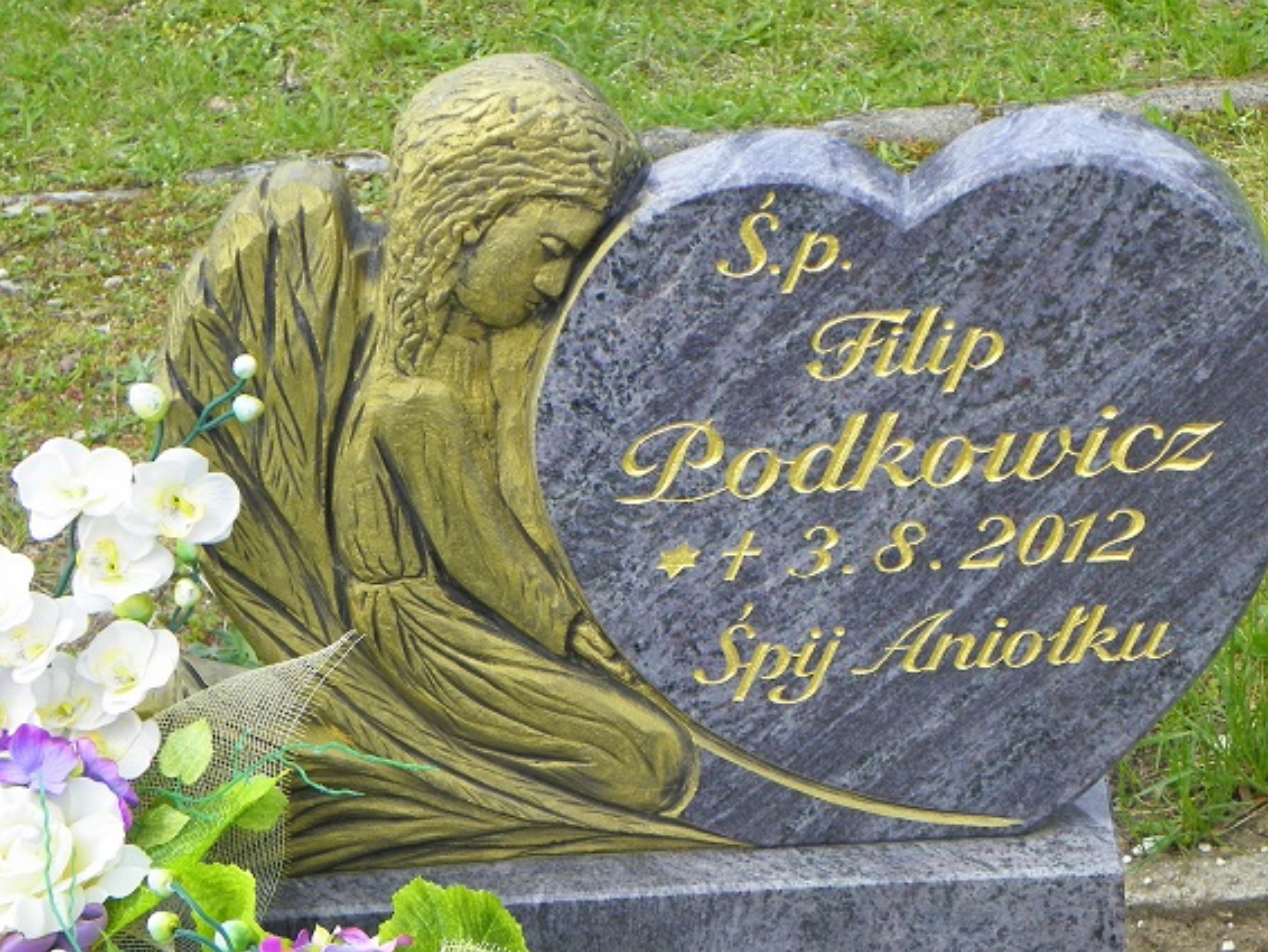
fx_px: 4141
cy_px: 466
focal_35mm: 113
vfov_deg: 13.1
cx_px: 690
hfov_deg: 17.4
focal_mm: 17.8
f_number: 4
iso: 64
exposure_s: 1/160
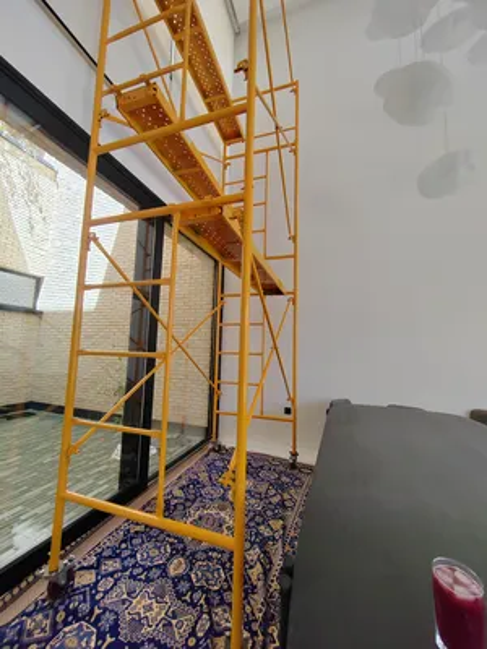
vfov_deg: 98.2
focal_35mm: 15
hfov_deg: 81.7
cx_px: 244
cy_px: 324
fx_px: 281
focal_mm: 2.16
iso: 100
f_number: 2.2
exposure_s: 1/110
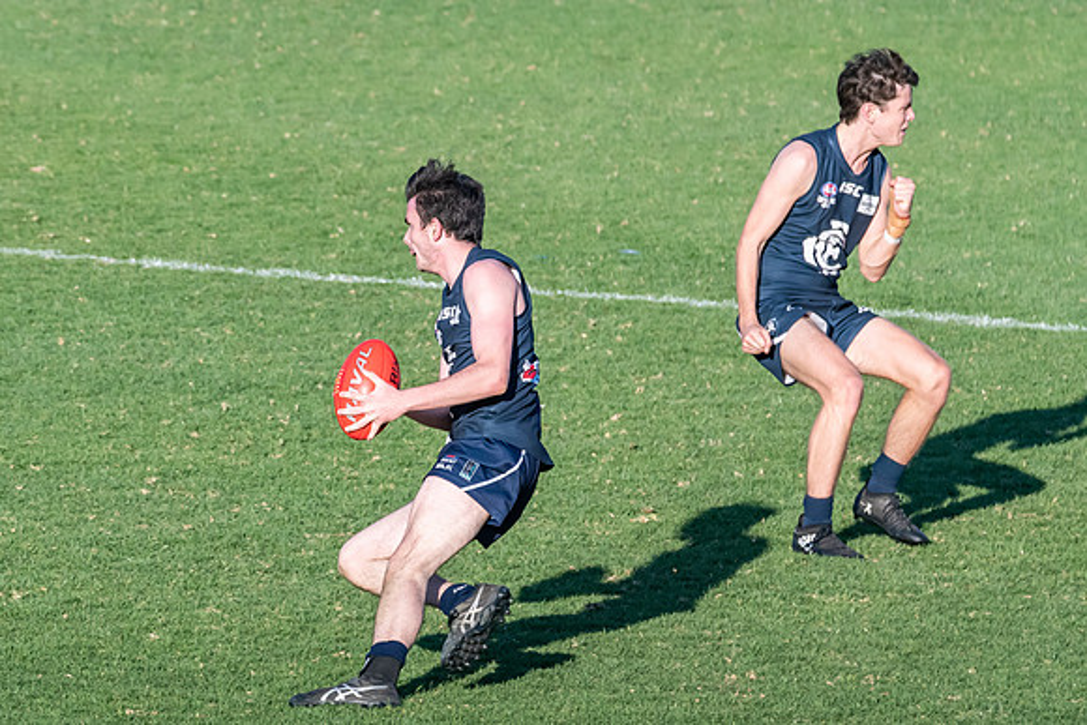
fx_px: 21782
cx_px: 342
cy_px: 324
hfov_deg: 2.9
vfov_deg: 1.9
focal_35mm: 721
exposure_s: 1/1600
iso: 800
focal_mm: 350
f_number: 10
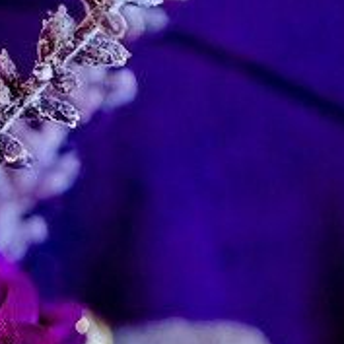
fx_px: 3530
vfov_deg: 5.6
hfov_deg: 5.5
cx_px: -247
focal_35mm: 314
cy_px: 341
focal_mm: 105
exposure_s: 1/160
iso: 3200
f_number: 3.2
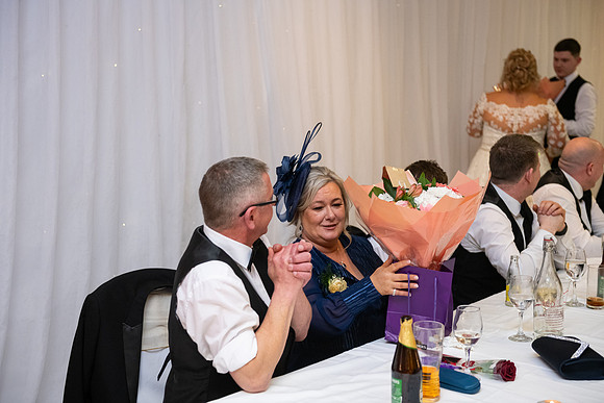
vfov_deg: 24.2
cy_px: 202
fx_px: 940
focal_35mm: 56
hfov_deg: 35.6
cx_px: 302
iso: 1250
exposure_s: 1/160
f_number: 3.5
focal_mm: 56
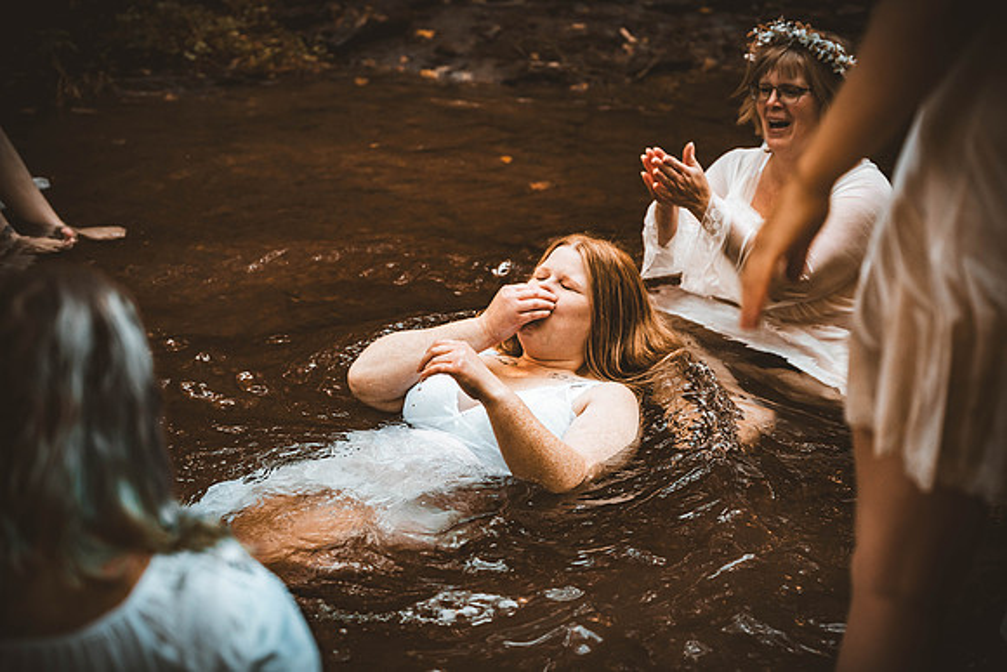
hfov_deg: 25.4
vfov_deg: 17.1
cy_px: 336
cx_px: 504
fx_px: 2238
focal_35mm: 80
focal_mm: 80
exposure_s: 1/400
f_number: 2.8
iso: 1000
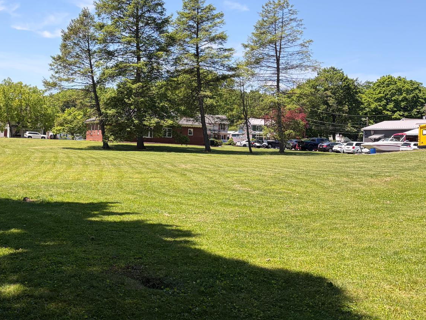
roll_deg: -2.9
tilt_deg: +1.7
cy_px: 142
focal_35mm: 47
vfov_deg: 30.9
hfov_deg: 39.4
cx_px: 112
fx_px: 578
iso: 50
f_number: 1.6
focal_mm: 5.96
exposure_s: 1/2075
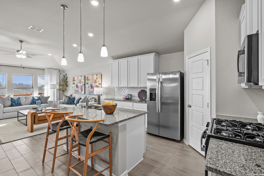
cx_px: 132
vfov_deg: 73.7
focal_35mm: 16
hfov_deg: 96.7
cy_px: 88
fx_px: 117
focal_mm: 16
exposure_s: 1
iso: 100
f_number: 9
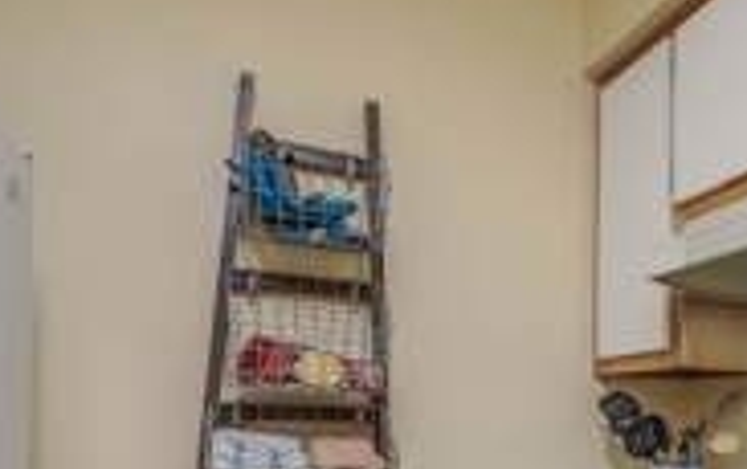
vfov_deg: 37.1
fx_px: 652
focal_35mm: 32
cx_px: 588
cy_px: 420
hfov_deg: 55.7
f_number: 5.6
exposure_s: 1/13
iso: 100
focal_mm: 12
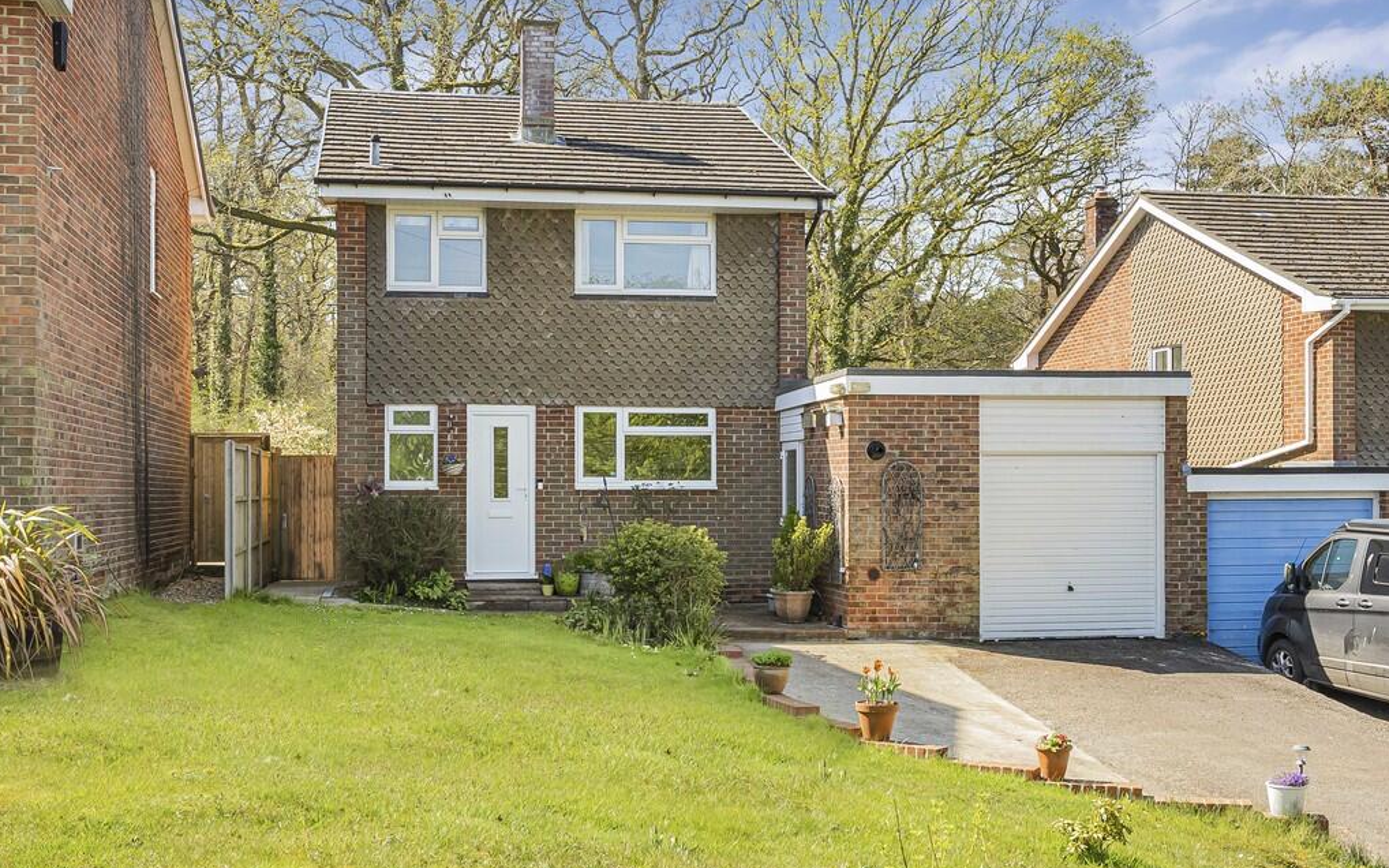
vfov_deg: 31.2
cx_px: 696
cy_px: 436
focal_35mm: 41
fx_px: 1552
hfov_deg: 48.2
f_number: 8
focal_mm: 27
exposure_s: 1/400
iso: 640
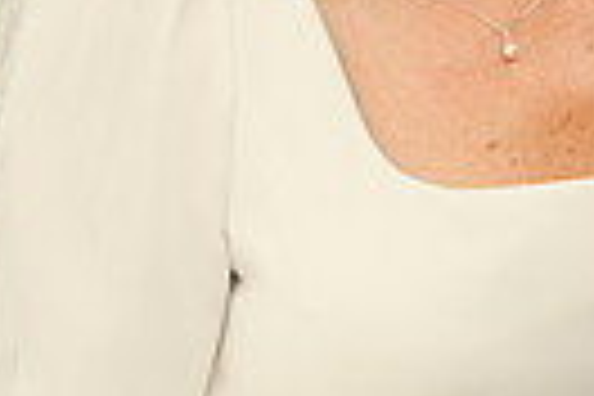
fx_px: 4768
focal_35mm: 289
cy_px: -196
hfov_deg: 7.1
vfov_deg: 4.7
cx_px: 554
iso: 125
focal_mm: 44
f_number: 3.5
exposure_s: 1/400
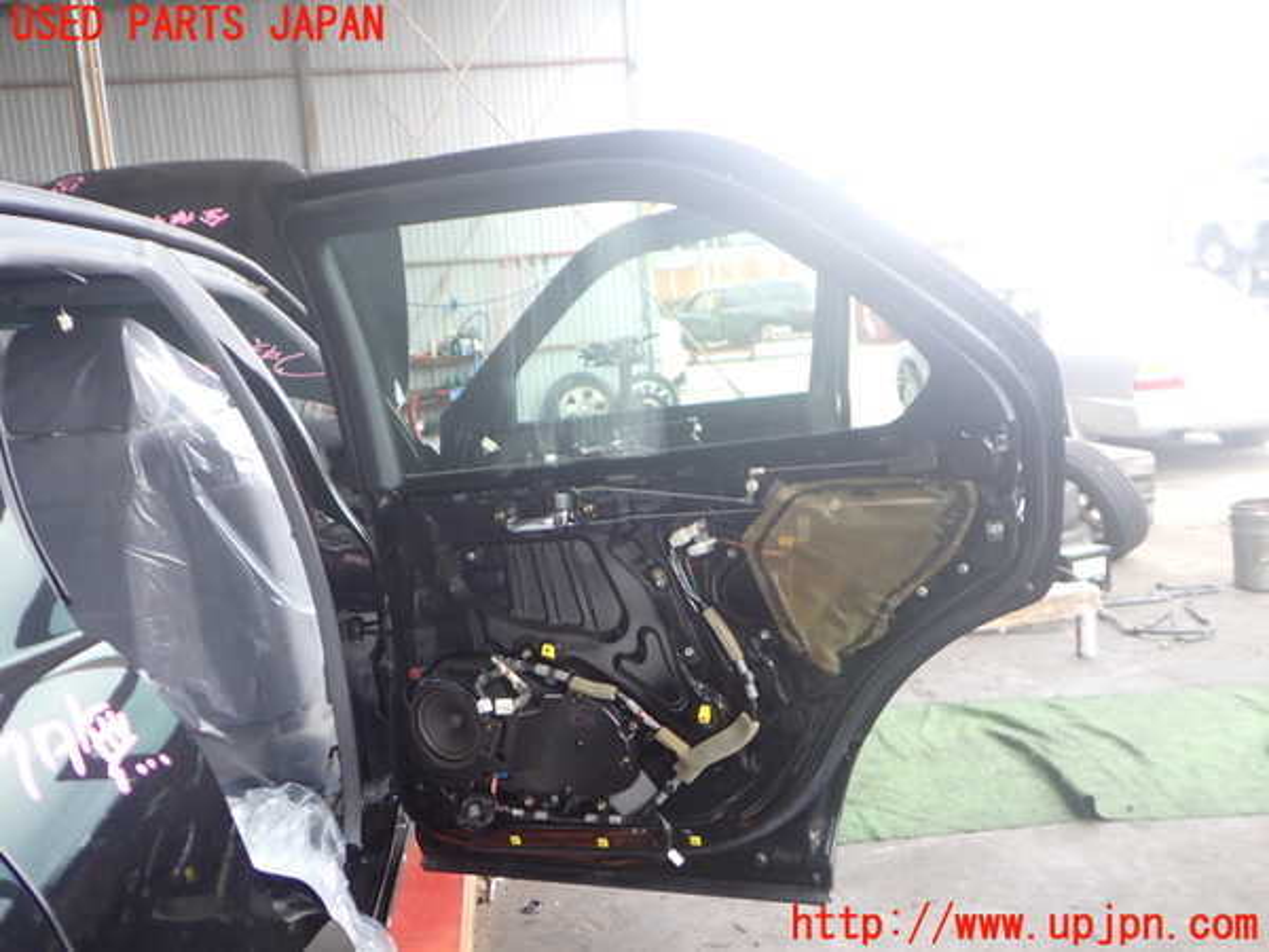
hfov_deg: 60.0
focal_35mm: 30
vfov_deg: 46.8
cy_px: 476
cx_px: 634
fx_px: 1100
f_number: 2.3
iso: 200
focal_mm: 5.4
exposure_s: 1/125
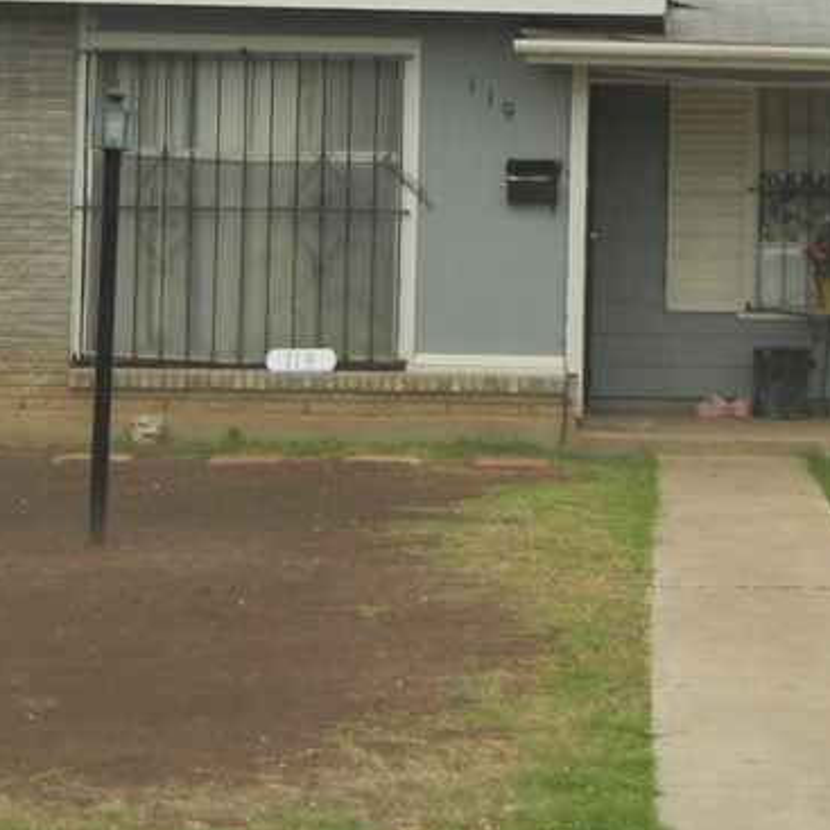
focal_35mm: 104
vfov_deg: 16.6
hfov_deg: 16.4
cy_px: 161
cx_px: 825
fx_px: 2821
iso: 160
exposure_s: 1/250
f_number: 7
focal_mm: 5.4
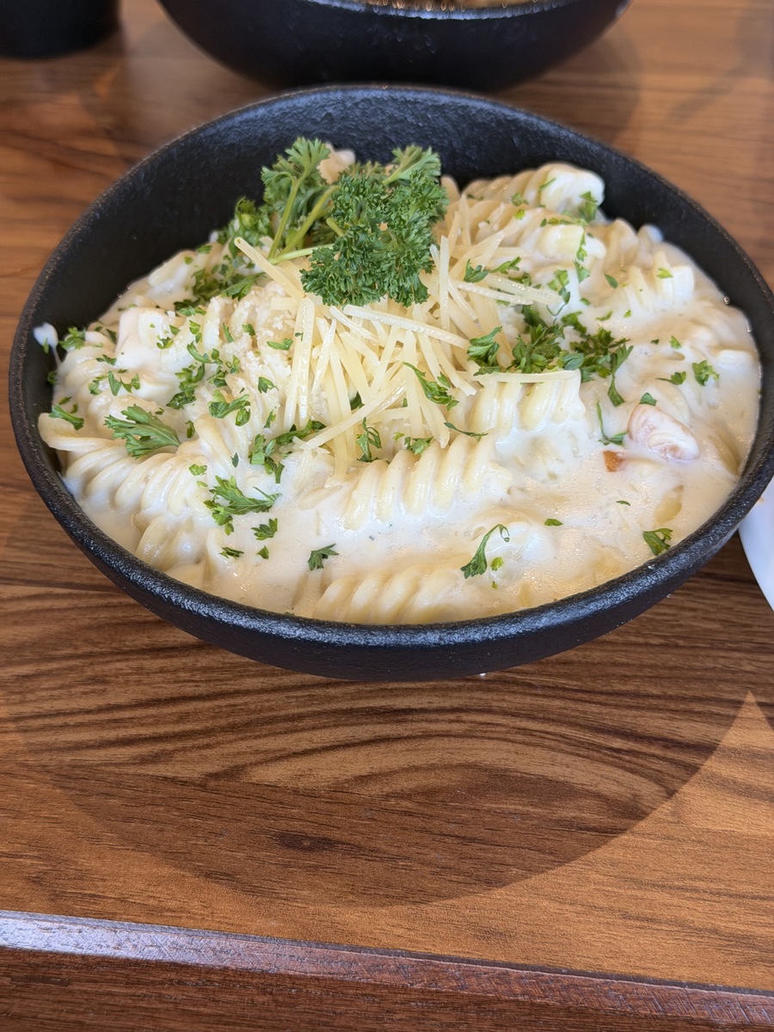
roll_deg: +2.8
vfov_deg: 39.7
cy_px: 516
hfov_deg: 30.3
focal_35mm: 48
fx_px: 1431
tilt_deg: -44.3
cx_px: 387
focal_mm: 6.76
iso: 64
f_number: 1.78
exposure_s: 1/60
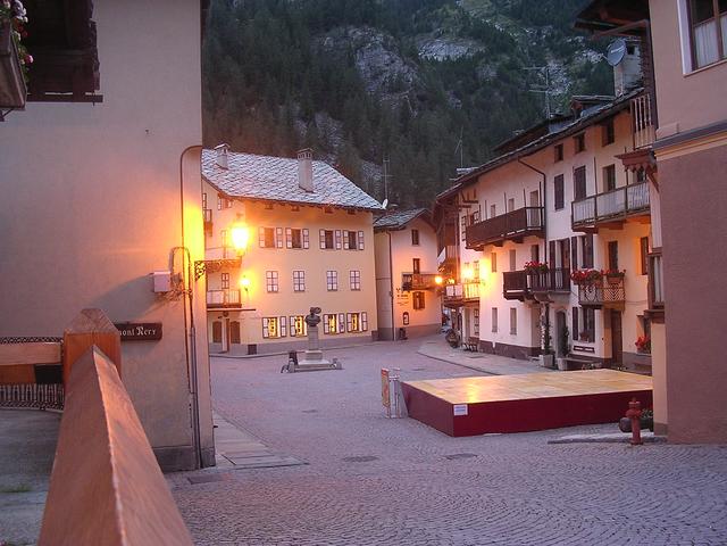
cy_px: 273
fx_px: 798
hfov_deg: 49.0
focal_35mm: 38
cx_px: 364
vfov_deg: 37.7
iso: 168
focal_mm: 5.8
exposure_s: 1/2.8
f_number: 2.8
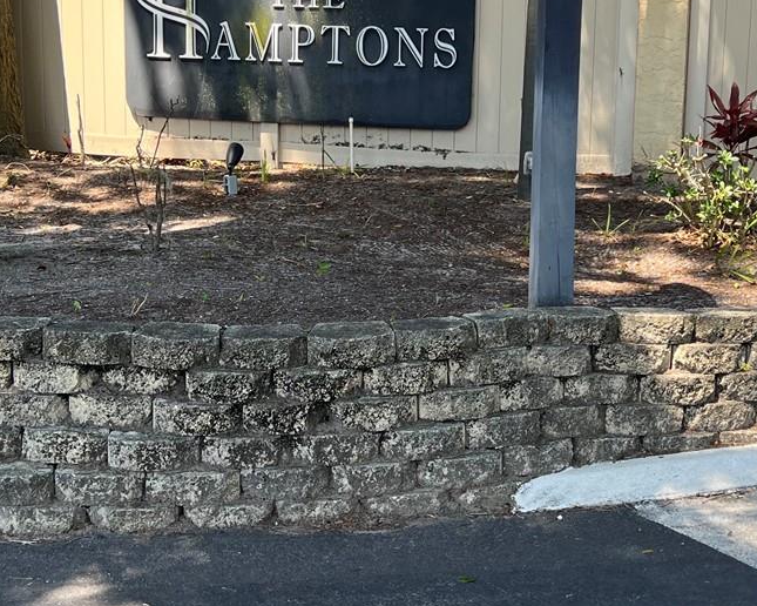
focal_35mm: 63
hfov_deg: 30.0
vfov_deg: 24.2
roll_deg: -3.5
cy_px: 272
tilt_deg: -9.0
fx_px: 1411
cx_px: 410
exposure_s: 1/552
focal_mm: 5.7
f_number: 1.5
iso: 50
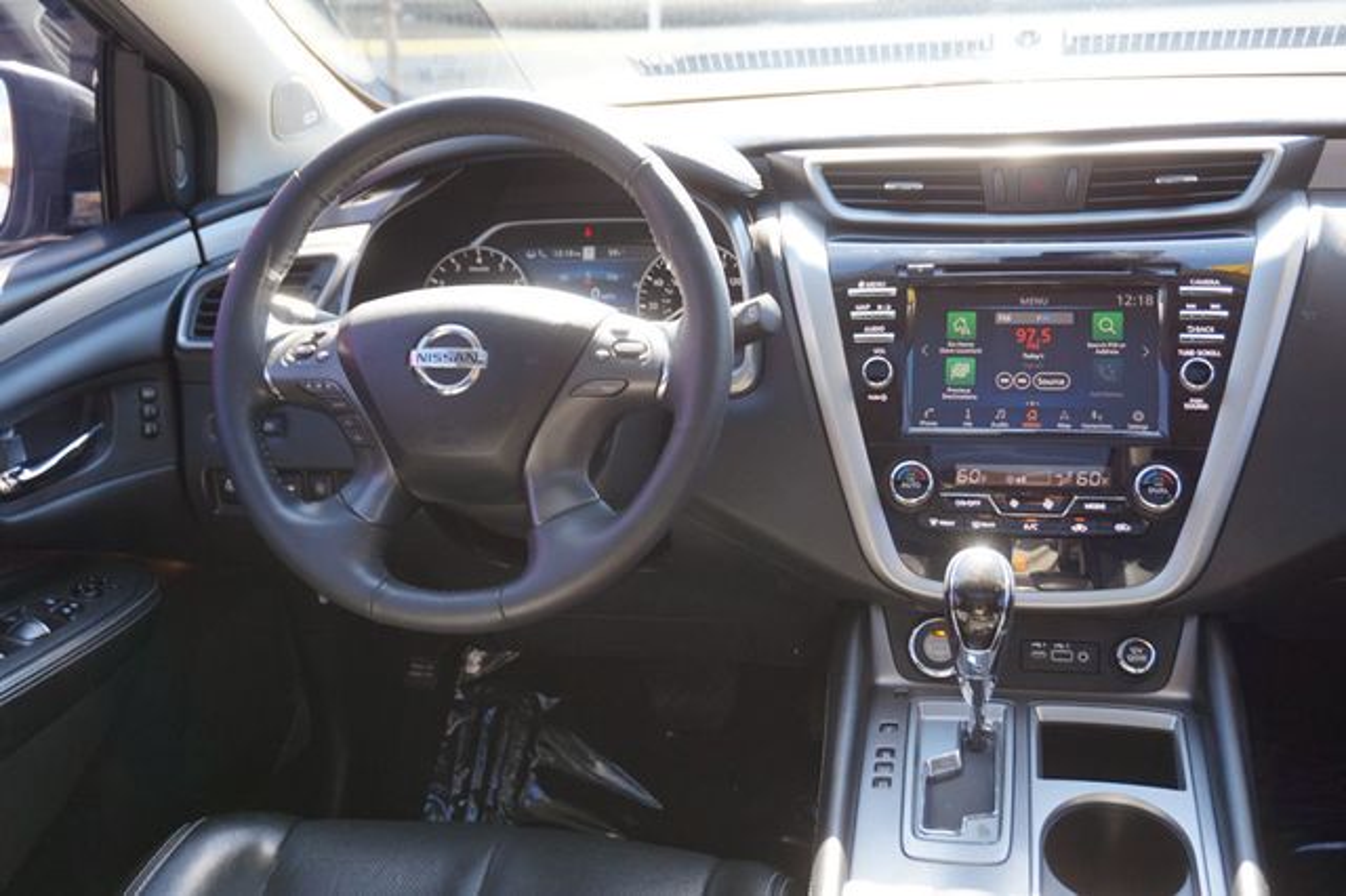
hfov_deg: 51.3
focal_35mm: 38
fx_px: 1401
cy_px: 448
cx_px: 673
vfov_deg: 35.5
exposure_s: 1/60
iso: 200
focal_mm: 25
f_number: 4.5
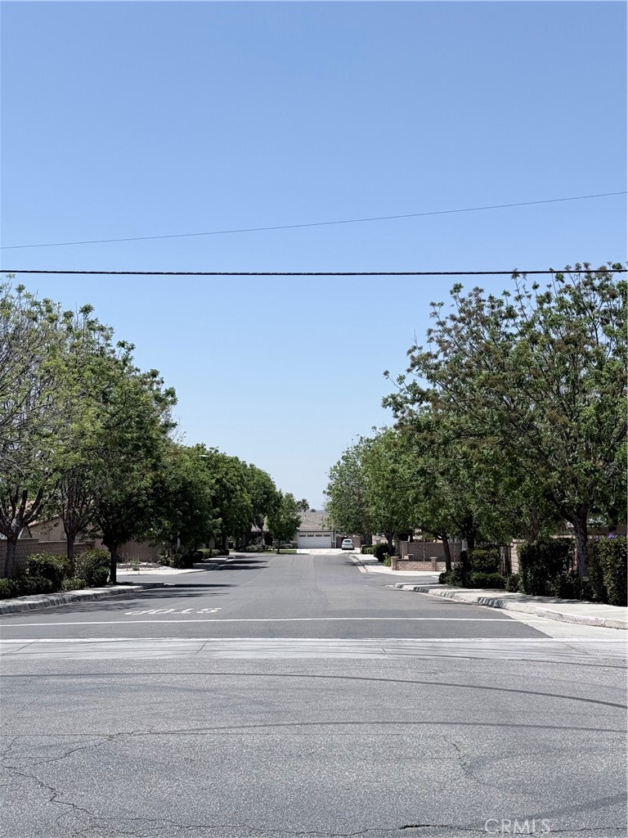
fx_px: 1161
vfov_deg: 39.7
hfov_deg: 30.3
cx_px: 314
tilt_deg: +6.1
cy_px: 419
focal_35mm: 48
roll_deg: +0.6
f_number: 1.78
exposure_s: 1/6536
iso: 64
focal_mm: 6.76
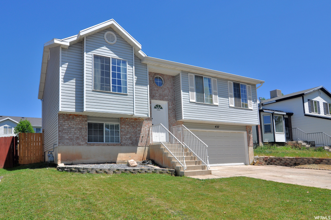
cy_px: 110
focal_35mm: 24
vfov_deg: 53.0
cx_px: 166
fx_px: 220
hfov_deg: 73.8
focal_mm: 16
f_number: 9
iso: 200
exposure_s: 1/320
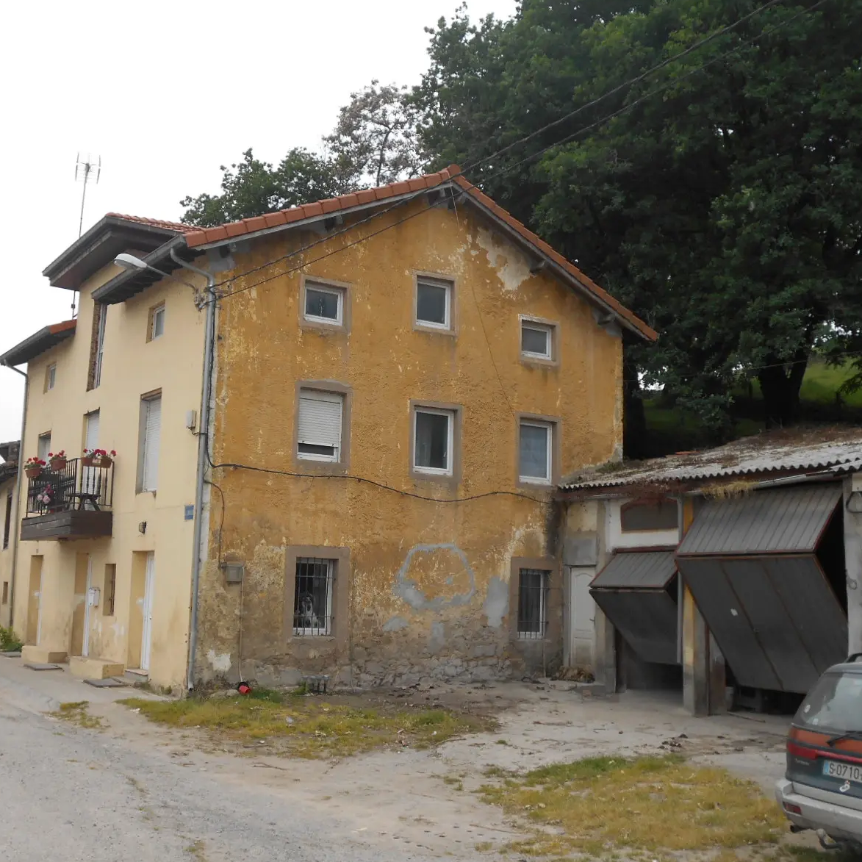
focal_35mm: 41
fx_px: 1155
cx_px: 342
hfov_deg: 40.7
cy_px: 431
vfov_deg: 40.9
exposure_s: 1/250
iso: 80
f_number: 3.6
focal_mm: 5.8
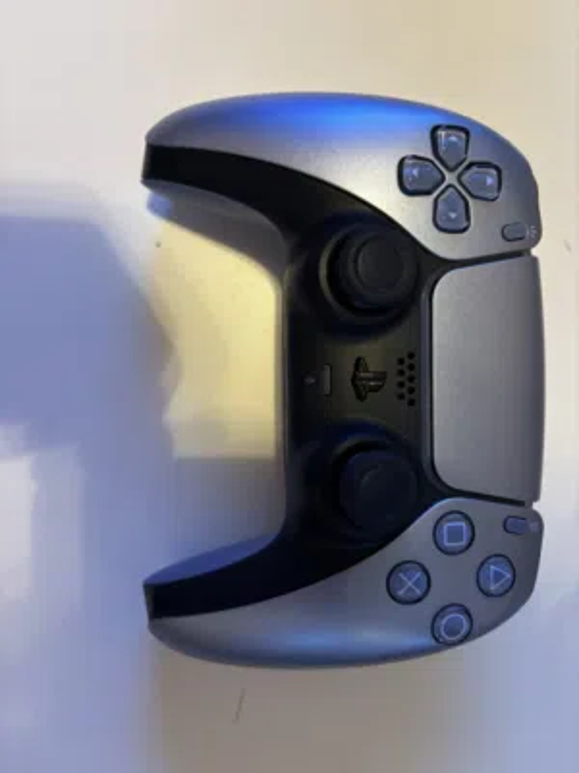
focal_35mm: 26
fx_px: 580
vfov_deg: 67.3
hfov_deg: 53.1
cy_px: 386
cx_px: 290
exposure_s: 1/50
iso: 500
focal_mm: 5.96
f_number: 1.6
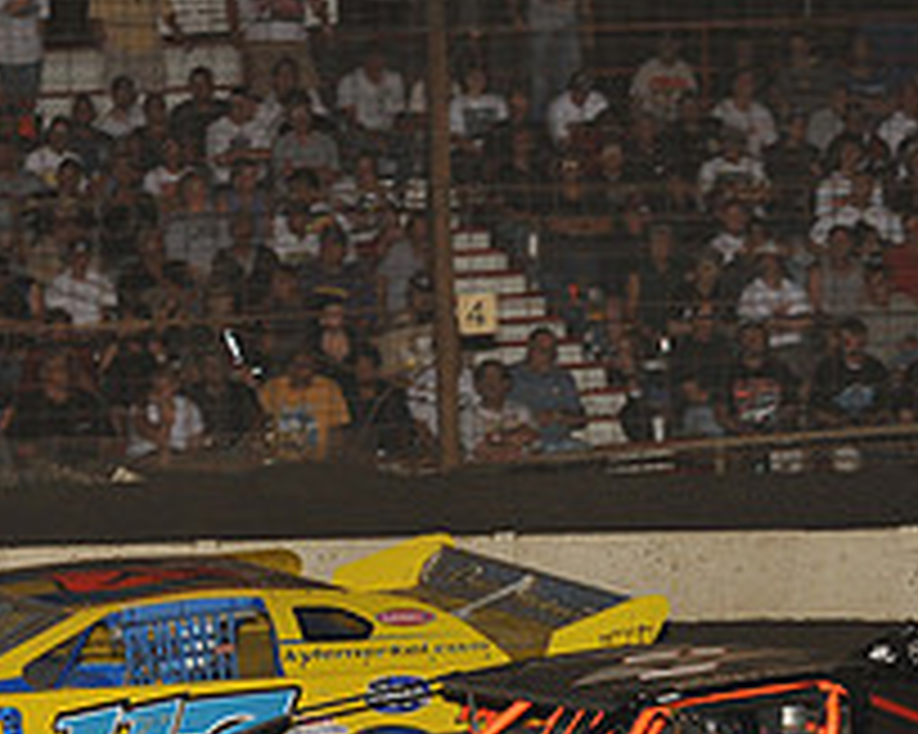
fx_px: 5784
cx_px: 423
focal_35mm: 213
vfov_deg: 7.2
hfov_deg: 9.1
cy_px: 612
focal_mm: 80
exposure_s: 1/320
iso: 800
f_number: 7.1
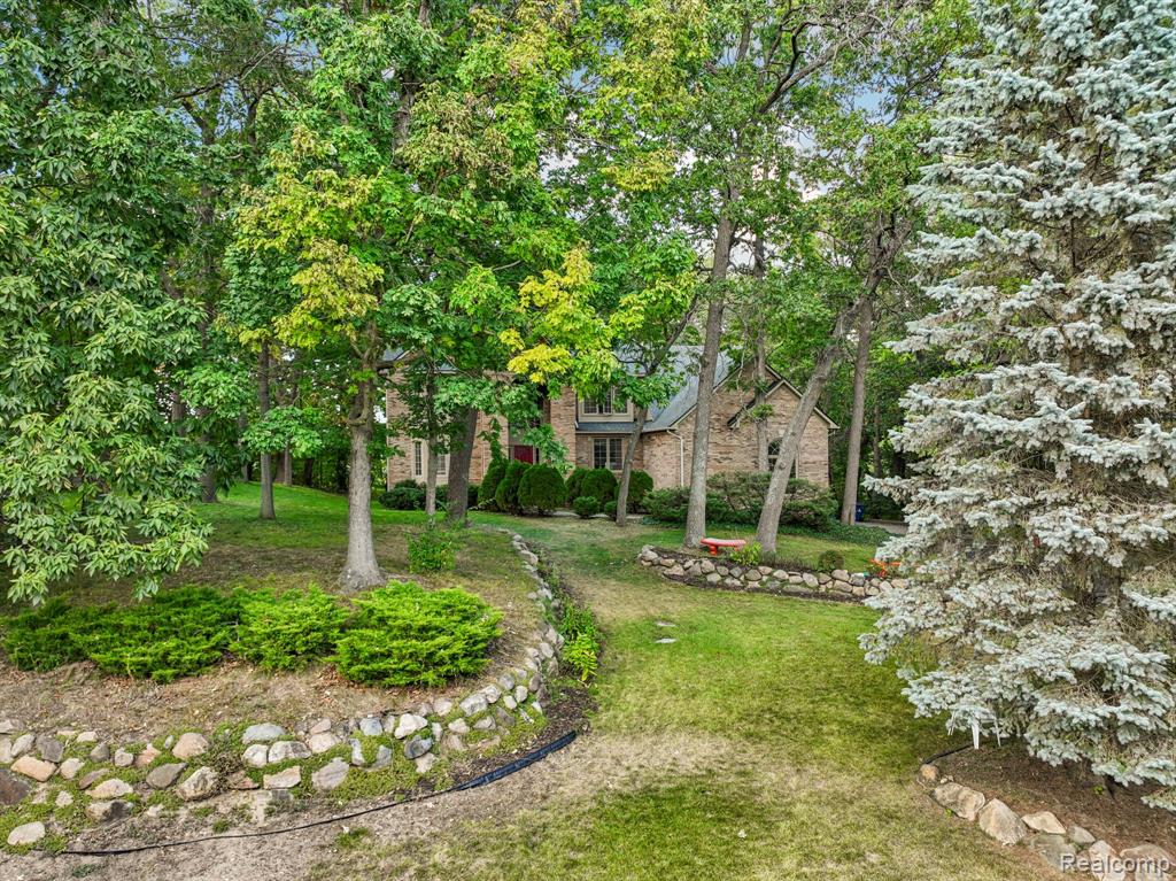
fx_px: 815
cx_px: 588
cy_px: 440
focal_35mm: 24
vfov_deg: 56.8
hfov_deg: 71.6
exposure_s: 1/80
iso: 100
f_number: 2.8
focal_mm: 12.29
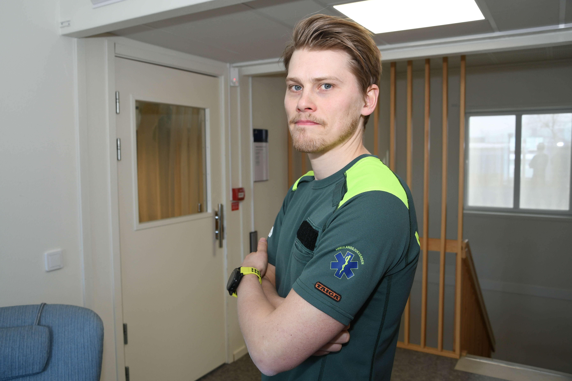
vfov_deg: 42.3
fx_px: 493
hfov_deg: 60.3
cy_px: 190
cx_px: 286
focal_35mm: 31
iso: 280
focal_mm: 21
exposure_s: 1/60
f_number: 5
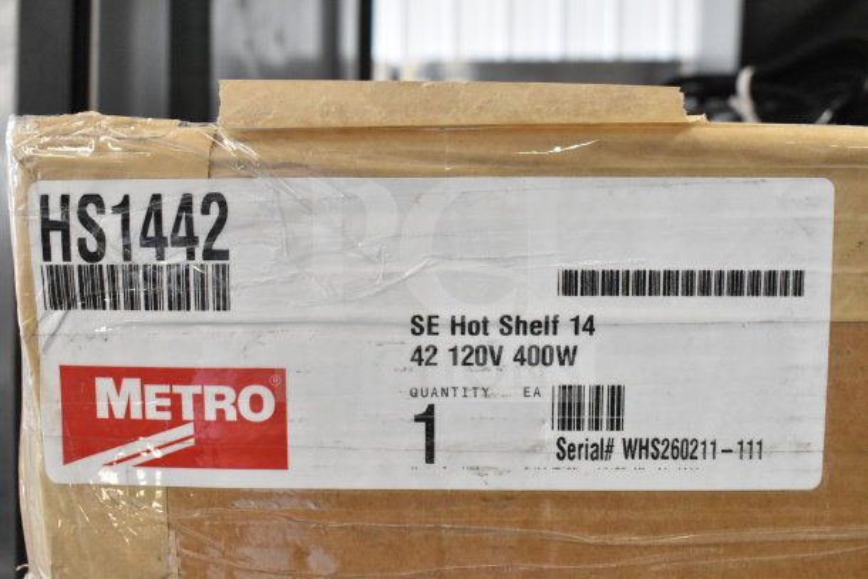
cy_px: 290
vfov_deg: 35.5
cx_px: 434
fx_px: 904
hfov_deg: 51.3
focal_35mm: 38
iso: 6400
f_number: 7.1
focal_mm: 25
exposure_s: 1/200
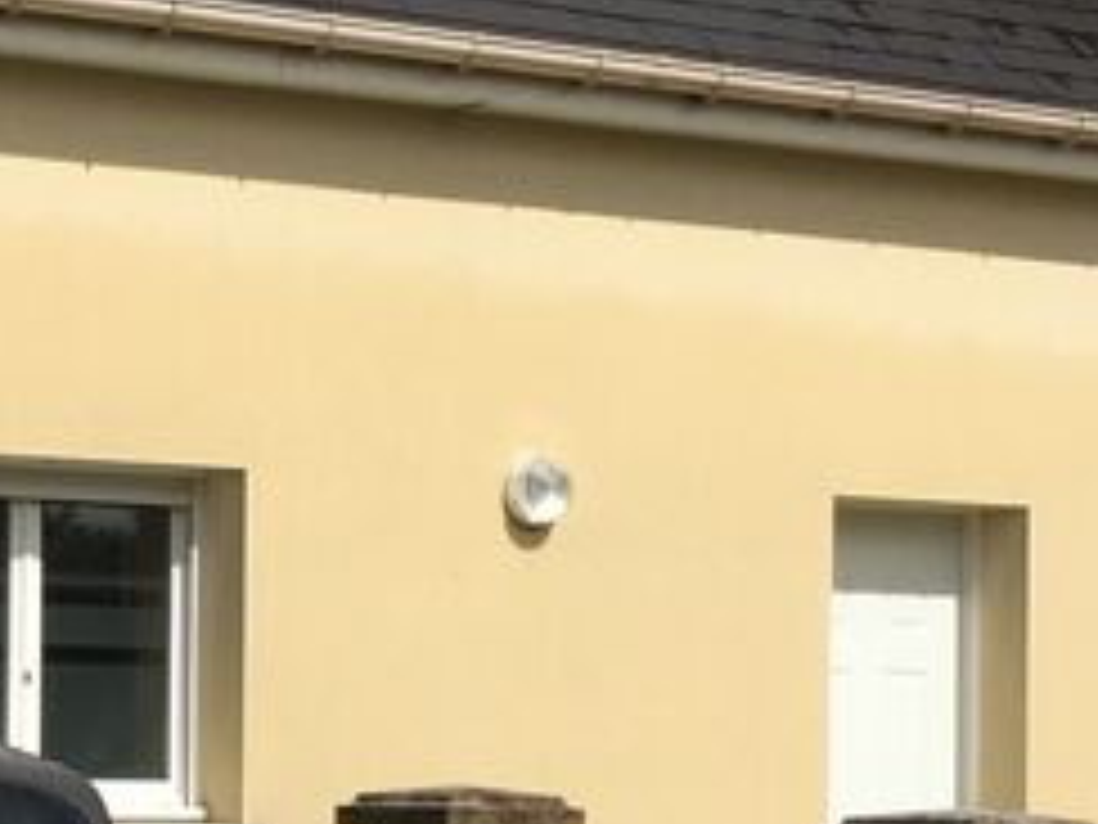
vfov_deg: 12.4
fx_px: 3775
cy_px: 639
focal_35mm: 119
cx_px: -63
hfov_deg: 16.1
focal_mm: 4.15
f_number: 2.2
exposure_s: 1/4405
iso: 32
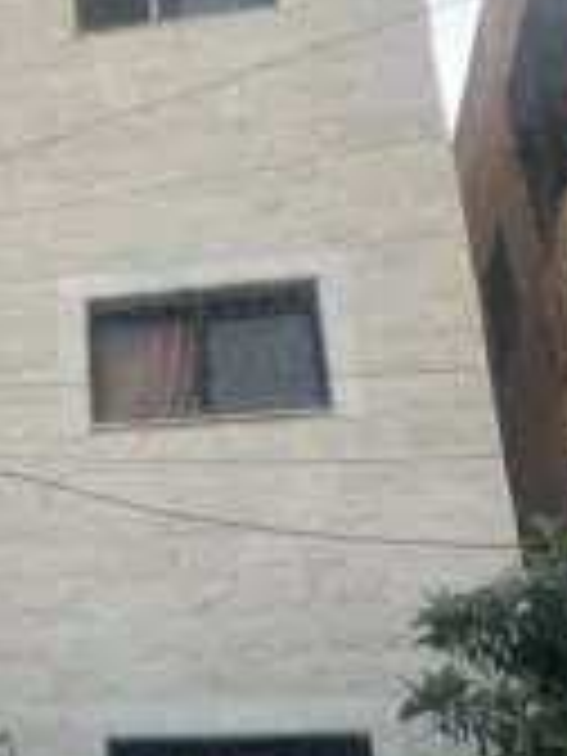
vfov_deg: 31.2
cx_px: -58
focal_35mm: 62
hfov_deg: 22.3
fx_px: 1354
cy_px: 351
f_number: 1.5
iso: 50
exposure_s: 1/572
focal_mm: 5.7
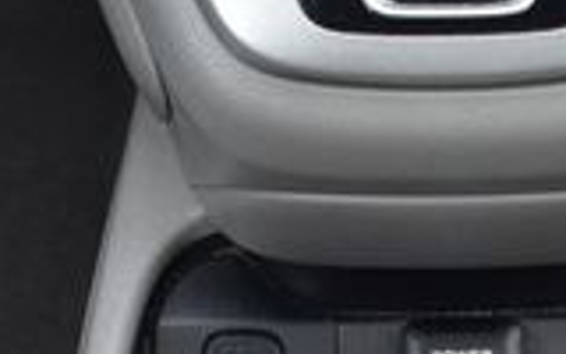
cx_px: 548
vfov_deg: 8.5
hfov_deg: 13.5
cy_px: 428
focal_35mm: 153
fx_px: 2361
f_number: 8
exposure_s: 1/50
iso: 400
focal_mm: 25
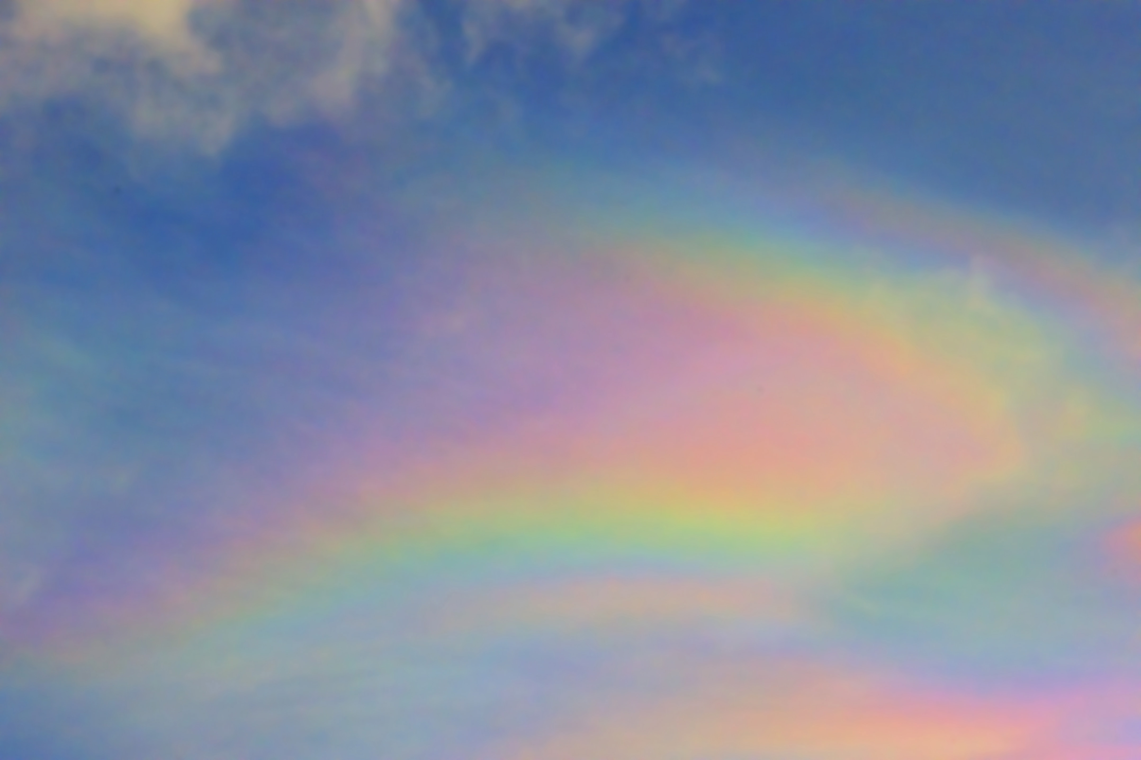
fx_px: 4038
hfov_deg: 16.1
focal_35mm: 128
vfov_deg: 10.7
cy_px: 380
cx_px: 570
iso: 6400
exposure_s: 1/2500
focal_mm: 85
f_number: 29
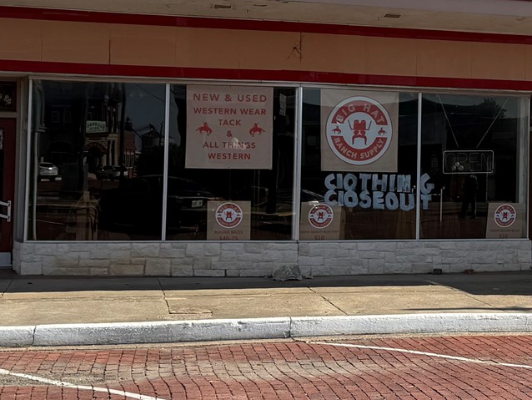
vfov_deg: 19.1
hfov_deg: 24.4
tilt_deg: +1.5
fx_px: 1184
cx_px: 506
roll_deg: -1.4
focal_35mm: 77
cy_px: 129
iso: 80
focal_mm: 6.76
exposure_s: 1/5319
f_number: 1.78
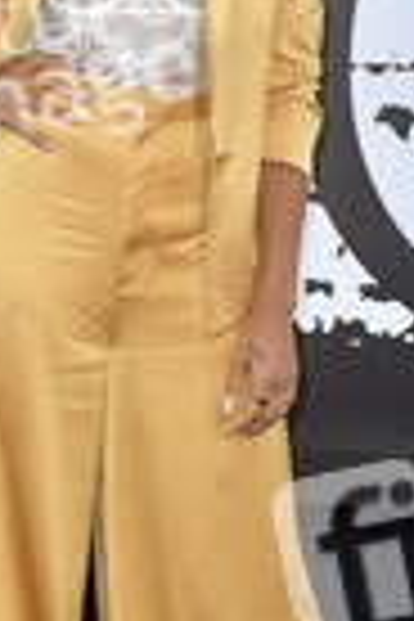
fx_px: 2104
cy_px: 302
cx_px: 97
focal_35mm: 122
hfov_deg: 11.2
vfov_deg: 16.8
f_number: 6.3
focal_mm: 42
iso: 250
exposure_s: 1/250
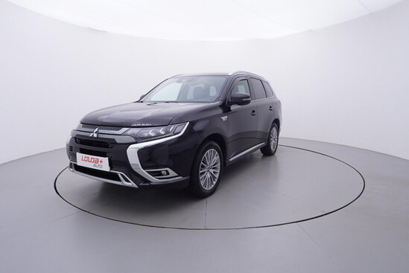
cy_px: 136
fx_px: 256
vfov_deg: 56.2
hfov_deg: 77.3
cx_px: 204
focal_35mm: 22
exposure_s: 1/80
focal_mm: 15
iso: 200
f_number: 5
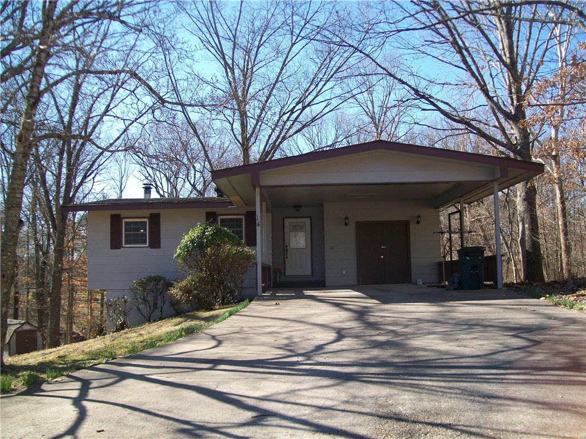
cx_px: 293
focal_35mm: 34
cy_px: 220
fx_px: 576
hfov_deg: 54.0
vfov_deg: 41.8
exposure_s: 1/400
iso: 64
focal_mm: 6.1
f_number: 2.7
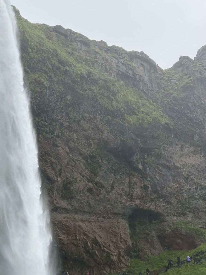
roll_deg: +3.5
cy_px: 173
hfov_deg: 26.0
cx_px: 15
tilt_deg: +20.1
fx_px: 428
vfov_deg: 35.3
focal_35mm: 54
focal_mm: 5.96
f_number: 1.6
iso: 50
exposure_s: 1/1953
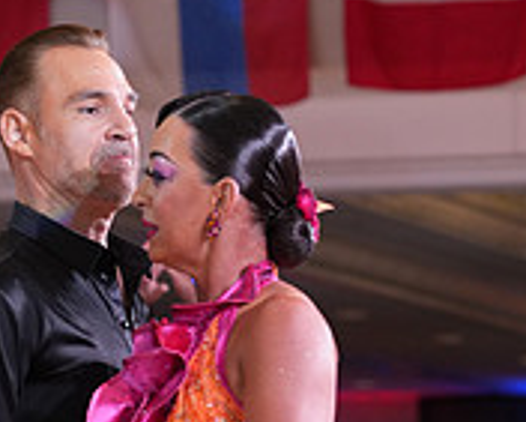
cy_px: 679
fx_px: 5016
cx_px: 139
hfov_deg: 6.0
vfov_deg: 4.8
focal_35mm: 322
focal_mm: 104
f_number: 4.5
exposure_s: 1/200
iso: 1600
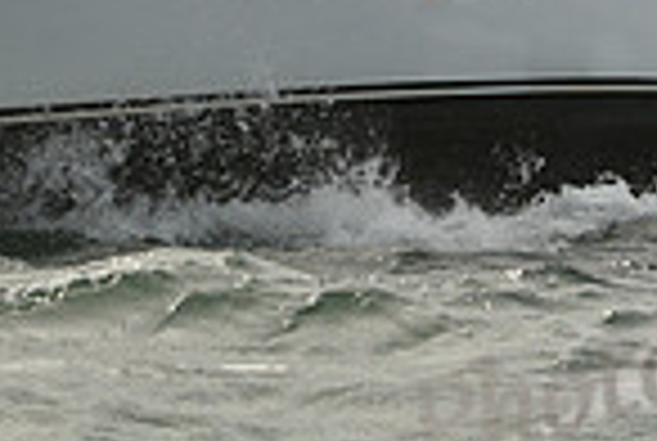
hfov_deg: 5.8
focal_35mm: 357
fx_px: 6529
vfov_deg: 3.8
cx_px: 180
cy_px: -277
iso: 320
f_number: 10
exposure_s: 1/1250
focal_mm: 90
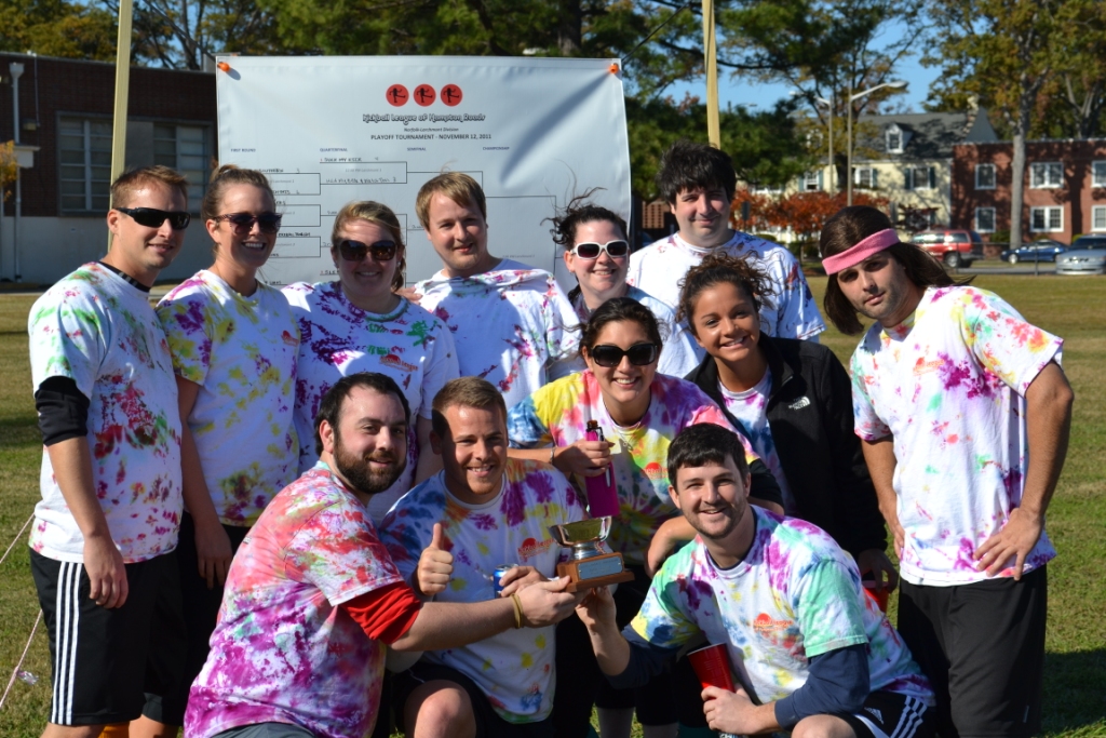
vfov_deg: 18.9
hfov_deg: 28.1
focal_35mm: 72
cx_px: 553
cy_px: 369
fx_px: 2212
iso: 100
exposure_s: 1/320
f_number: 9
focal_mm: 48
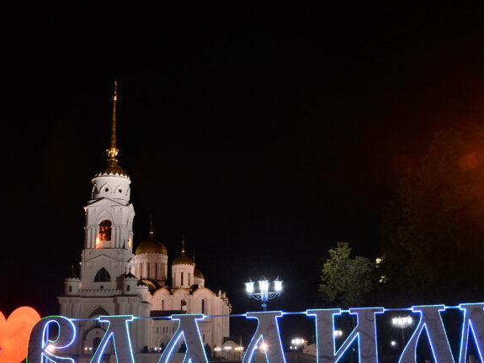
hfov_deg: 35.6
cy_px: 174
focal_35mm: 54
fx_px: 753
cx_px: 263
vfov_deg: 27.1
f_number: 3.8
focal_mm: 21
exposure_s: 1/5
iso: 100
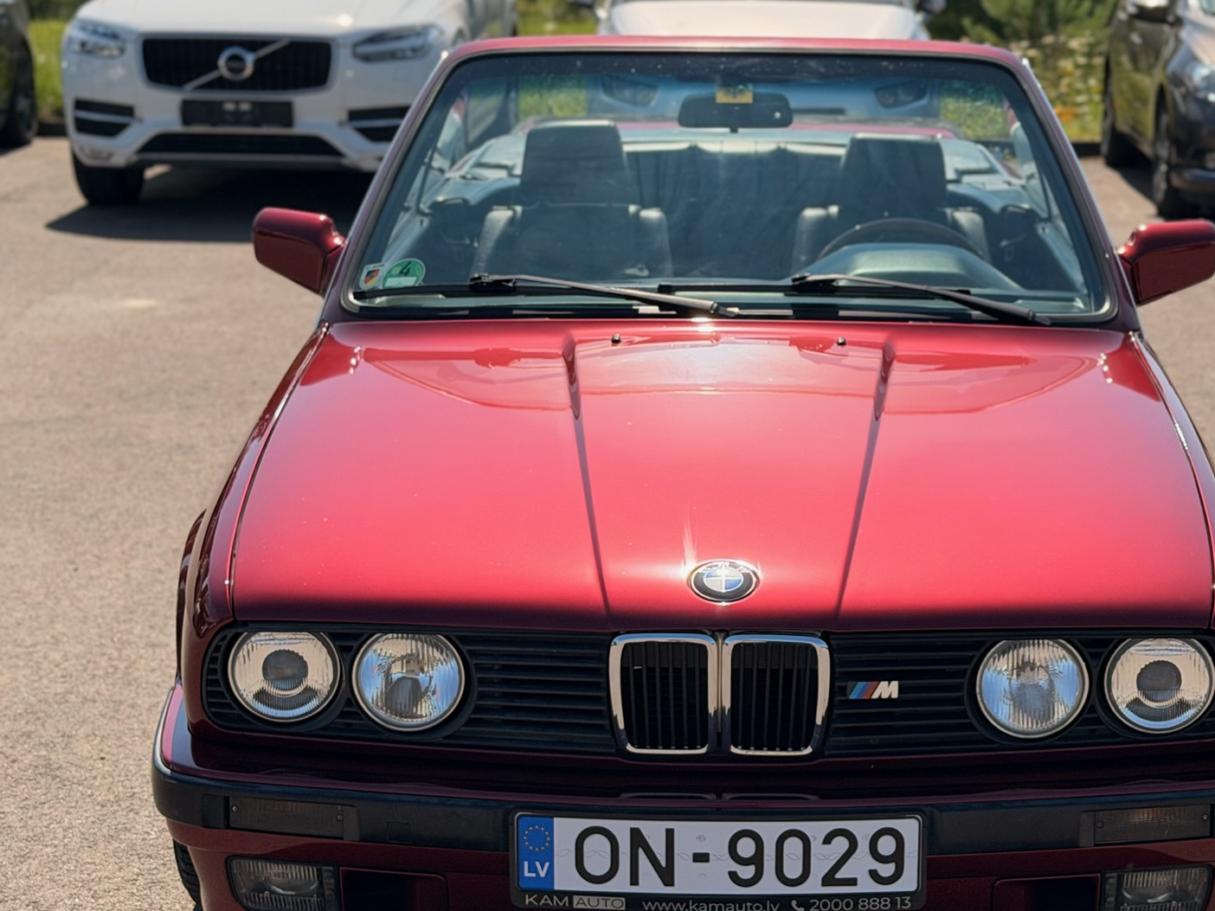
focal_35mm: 70
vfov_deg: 21.0
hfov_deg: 27.7
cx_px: 731
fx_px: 2457
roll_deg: -0.6
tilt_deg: -10.9
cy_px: 445
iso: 64
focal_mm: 6.76
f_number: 1.78
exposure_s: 1/5587
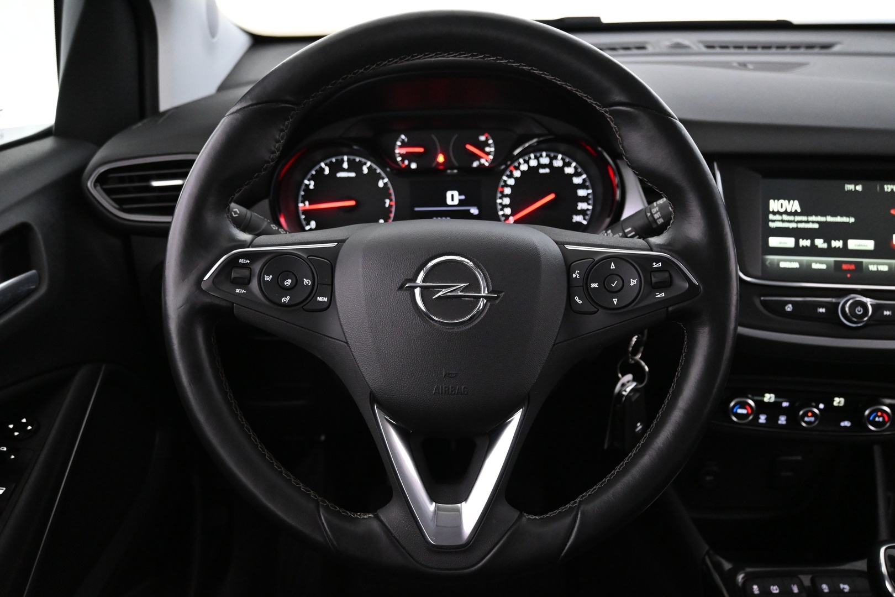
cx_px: 448
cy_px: 298
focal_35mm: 30
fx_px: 746
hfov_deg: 61.9
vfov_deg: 43.6
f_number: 3.8
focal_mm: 20
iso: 3200
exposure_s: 1/30
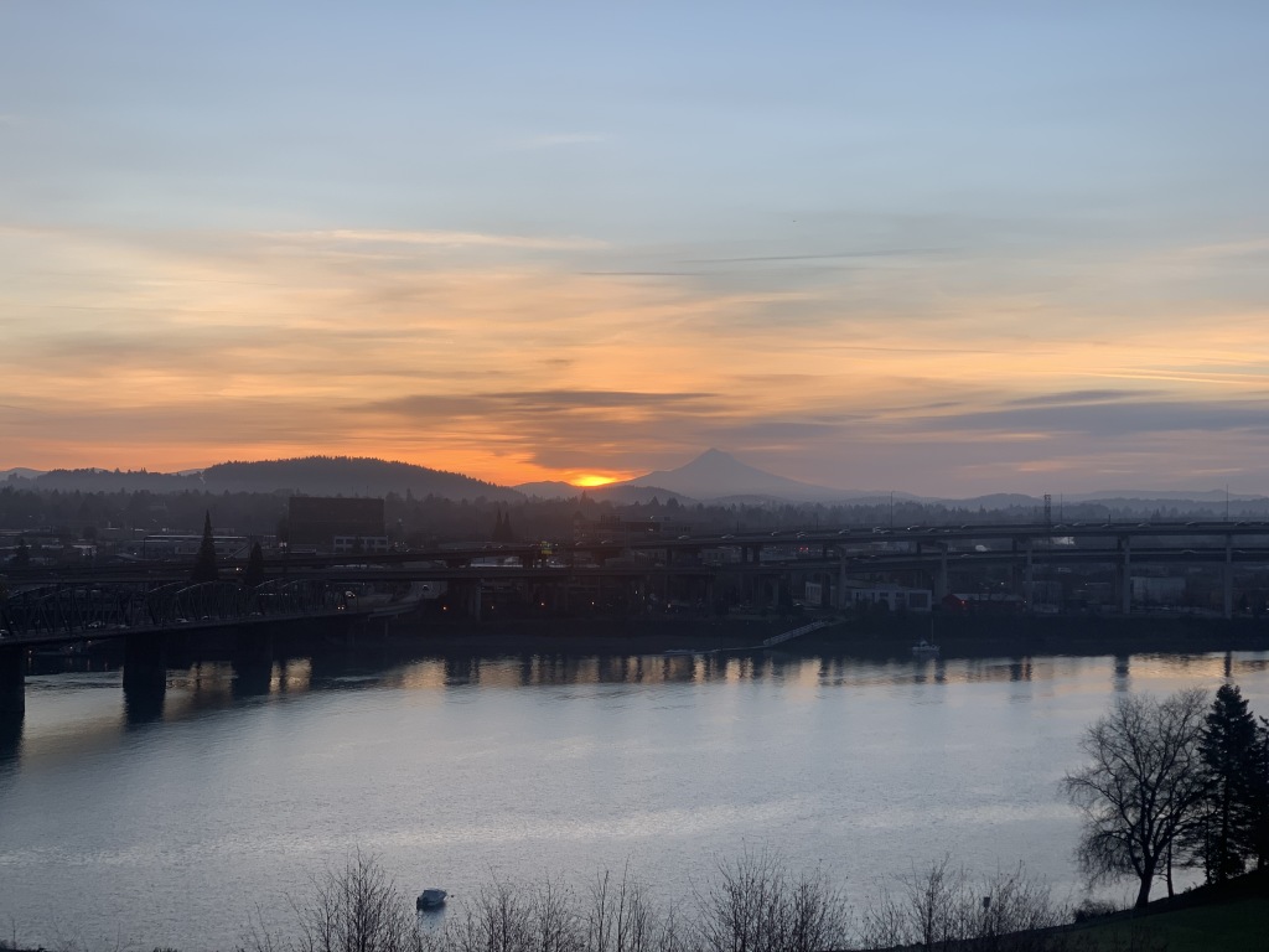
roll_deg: -1.1
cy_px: 476
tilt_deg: +2.5
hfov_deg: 36.8
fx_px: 1906
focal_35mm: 52
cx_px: 634
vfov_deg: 28.0
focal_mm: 6
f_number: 2.4
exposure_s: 1/122
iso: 16
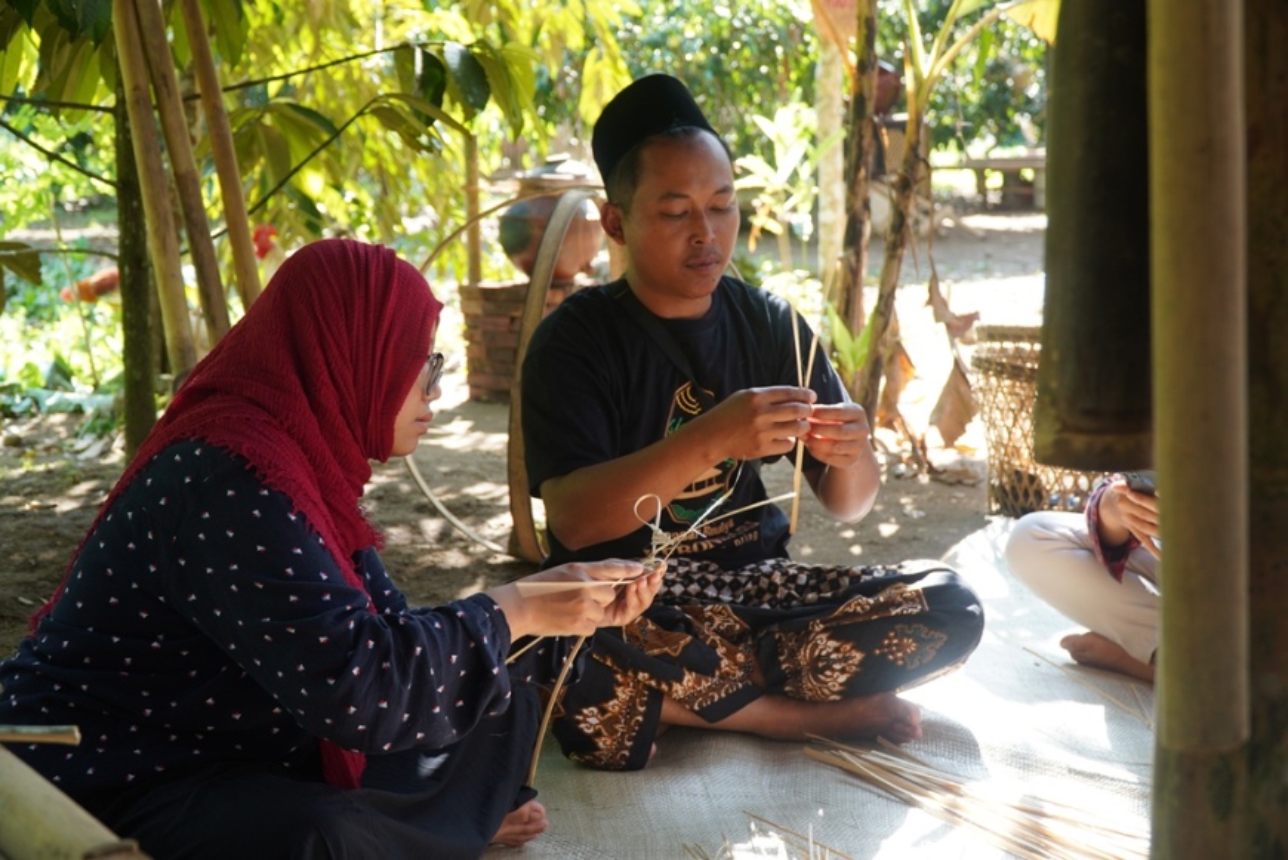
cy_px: 430
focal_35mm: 48
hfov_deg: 41.1
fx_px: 1718
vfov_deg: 28.1
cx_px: 644
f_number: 4
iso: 100
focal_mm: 32
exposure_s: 1/50
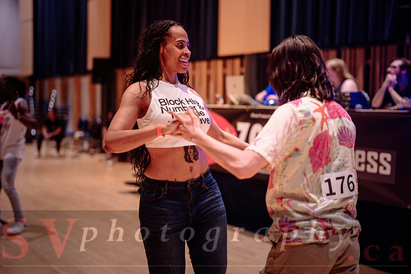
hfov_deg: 37.9
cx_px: 200
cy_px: 137
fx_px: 598
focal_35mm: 52
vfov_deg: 25.8
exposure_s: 1/200
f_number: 1.4
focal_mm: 50
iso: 1600
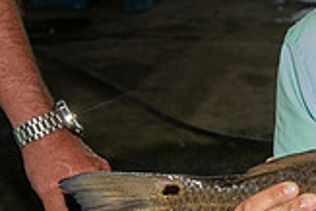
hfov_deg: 15.5
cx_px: 368
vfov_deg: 10.7
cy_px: 8
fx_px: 1125
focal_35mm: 128
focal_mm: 36
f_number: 8
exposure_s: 1/160
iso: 50
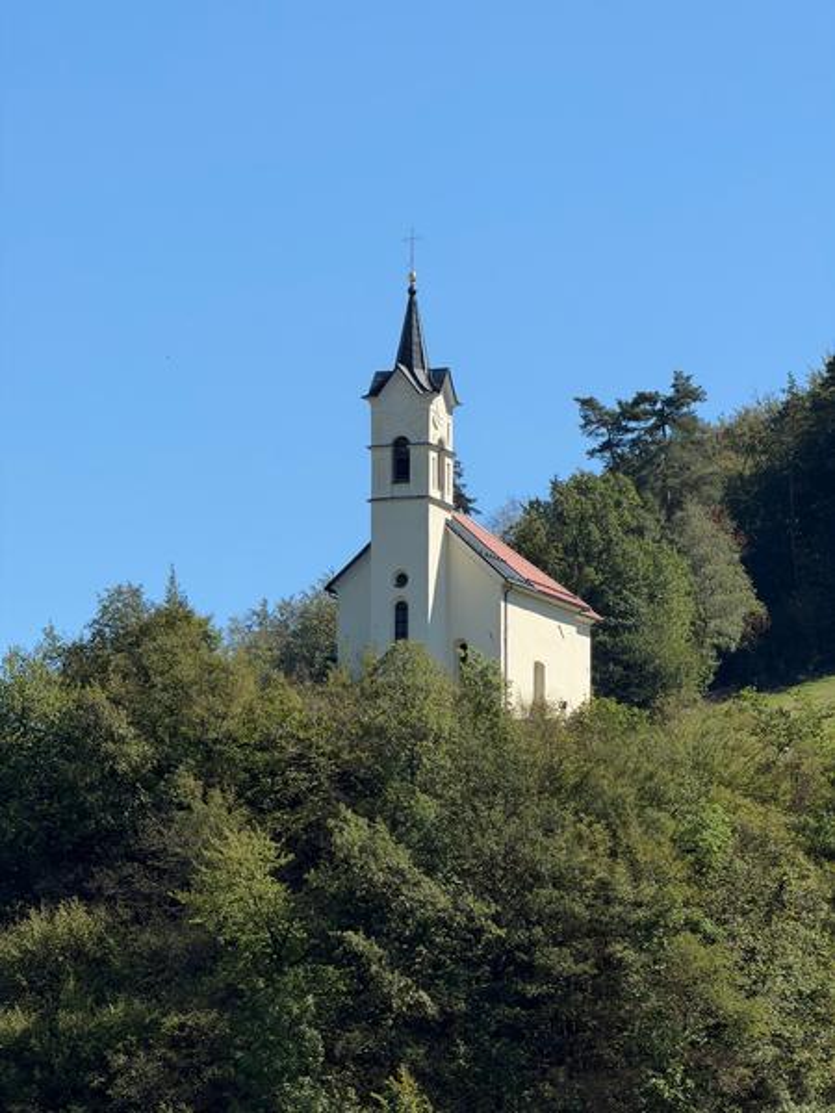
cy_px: 556
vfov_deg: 9.9
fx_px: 6432
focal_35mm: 200
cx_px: 418
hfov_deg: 7.4
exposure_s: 1/639
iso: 20
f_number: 2.8
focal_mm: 16.89
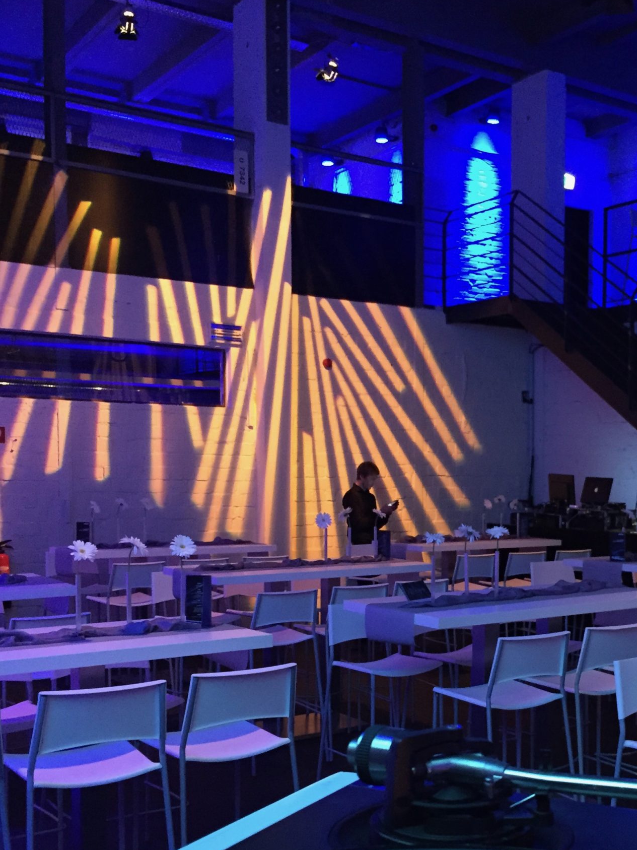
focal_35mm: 44
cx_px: 483
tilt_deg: -2.4
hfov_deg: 32.2
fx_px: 1080
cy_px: 526
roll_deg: -0.4
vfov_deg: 42.7
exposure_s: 1/15
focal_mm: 4.15
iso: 250
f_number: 2.2
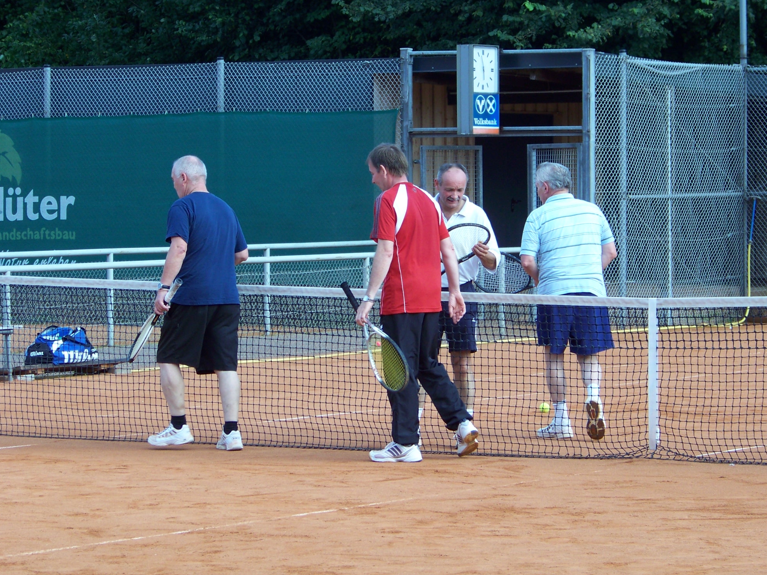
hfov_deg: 13.0
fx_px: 3368
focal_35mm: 152
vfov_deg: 9.8
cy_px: 257
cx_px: 449
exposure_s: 1/200
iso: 66
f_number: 3.2
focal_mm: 19.3
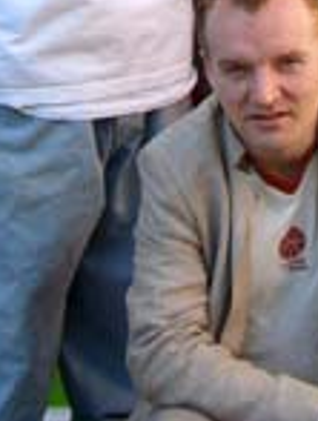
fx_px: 1732
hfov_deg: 10.4
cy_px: -255
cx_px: 308
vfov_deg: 13.0
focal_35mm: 142
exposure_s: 1/200
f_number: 2.7
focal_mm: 6.2
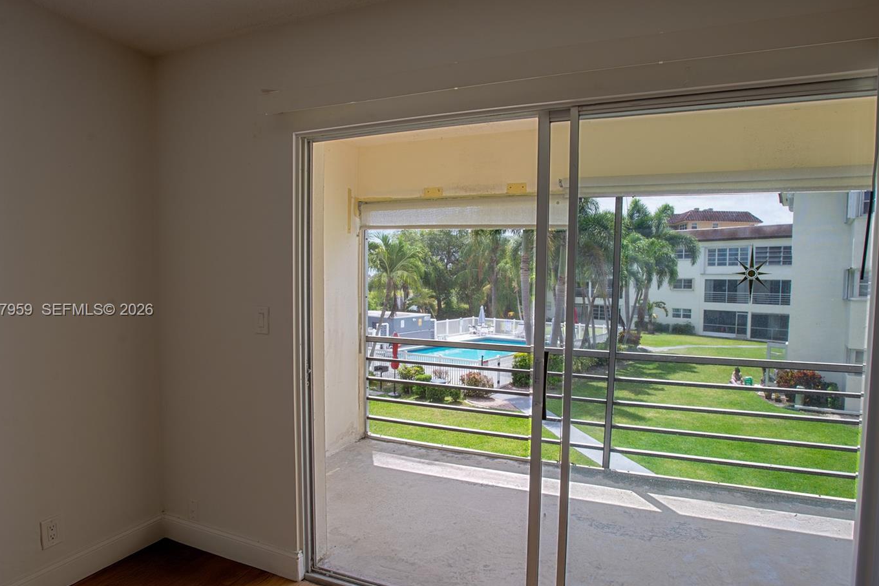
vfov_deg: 61.9
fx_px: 488
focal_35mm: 20
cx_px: 469
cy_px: 311
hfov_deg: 83.9
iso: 400
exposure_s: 1/25
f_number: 8
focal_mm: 17
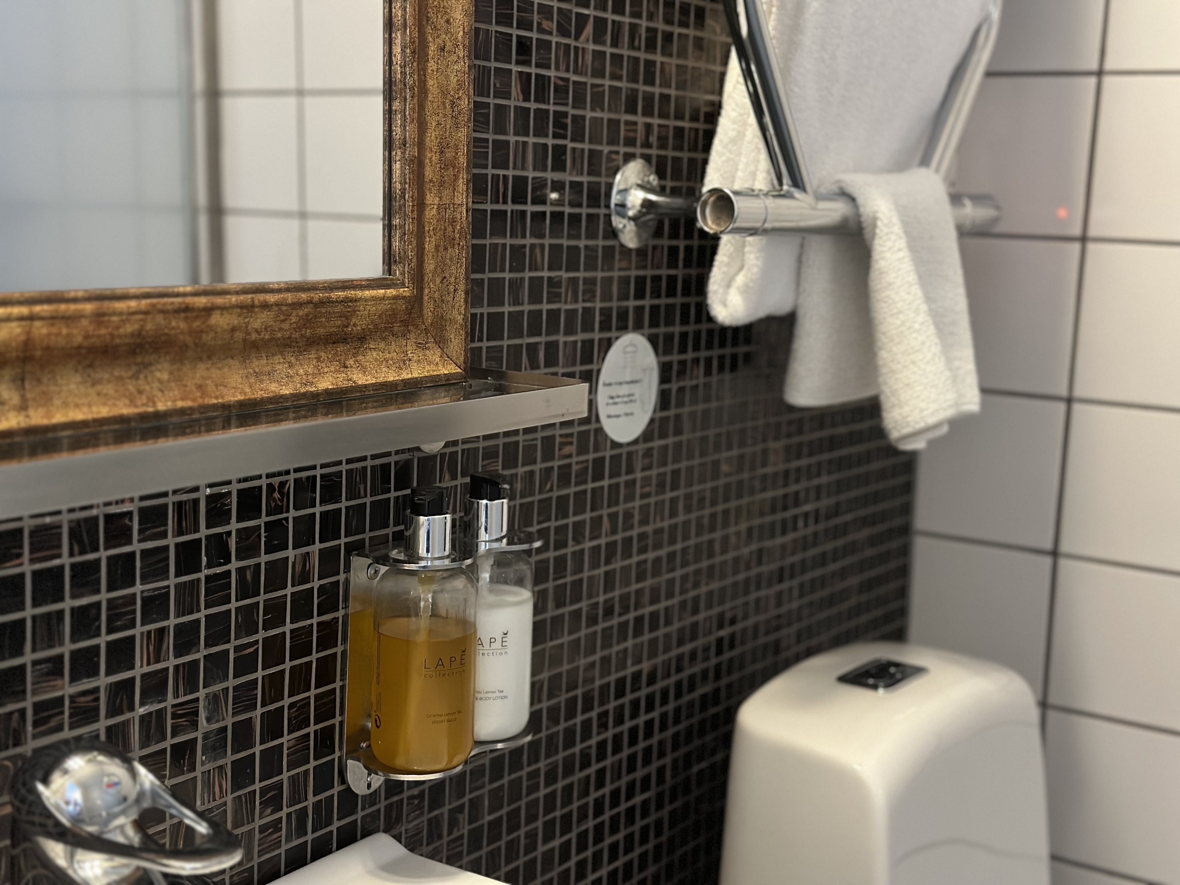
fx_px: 1636
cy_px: 442
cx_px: 590
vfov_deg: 30.3
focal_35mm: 48
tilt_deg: -9.3
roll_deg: -1.7
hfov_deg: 39.7
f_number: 1.78
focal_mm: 6.86
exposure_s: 1/25
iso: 800
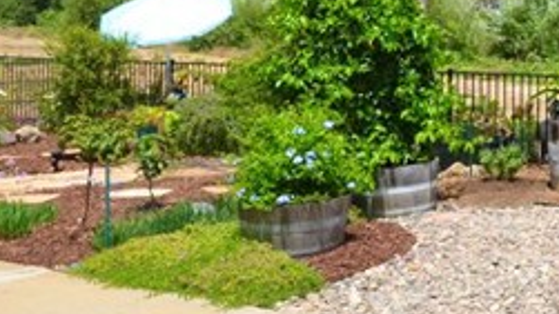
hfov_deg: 27.3
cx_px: 735
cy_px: -29
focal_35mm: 64
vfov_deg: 18.1
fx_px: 948
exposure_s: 1/250
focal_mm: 10
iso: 110
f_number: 8
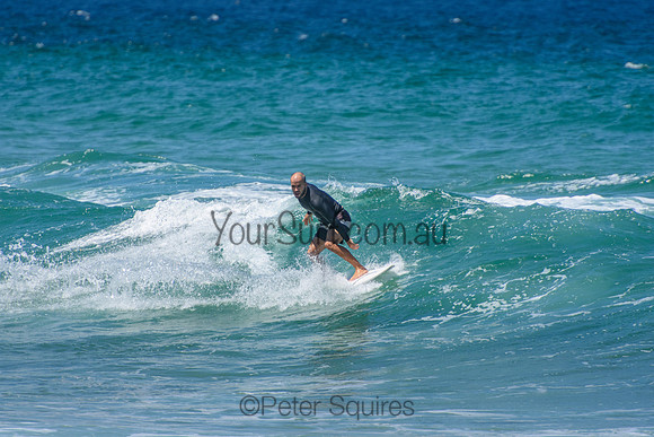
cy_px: 218
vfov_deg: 2.3
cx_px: 327
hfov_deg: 3.4
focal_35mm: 600
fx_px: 10902
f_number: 5.6
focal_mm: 400
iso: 320
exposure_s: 1/2000
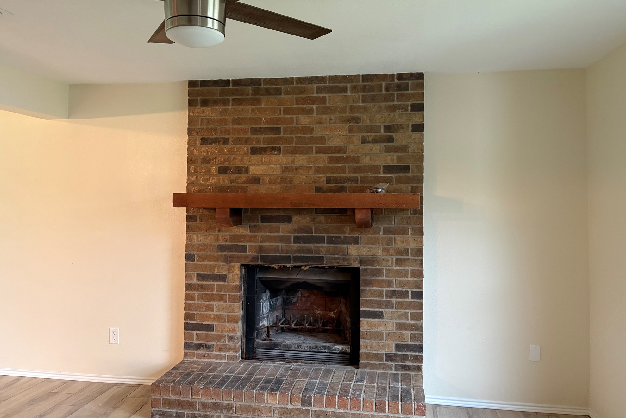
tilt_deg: +2.5
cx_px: 311
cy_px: 183
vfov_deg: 46.3
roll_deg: -0.5
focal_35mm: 28
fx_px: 487
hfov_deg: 65.5
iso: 500
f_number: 1.6
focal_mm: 5.96
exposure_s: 1/40
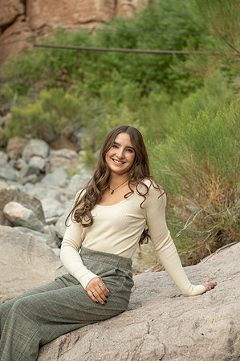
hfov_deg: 19.4
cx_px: 120
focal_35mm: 70
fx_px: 702
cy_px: 180
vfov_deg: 28.9
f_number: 4.5
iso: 640
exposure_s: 1/80
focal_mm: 70
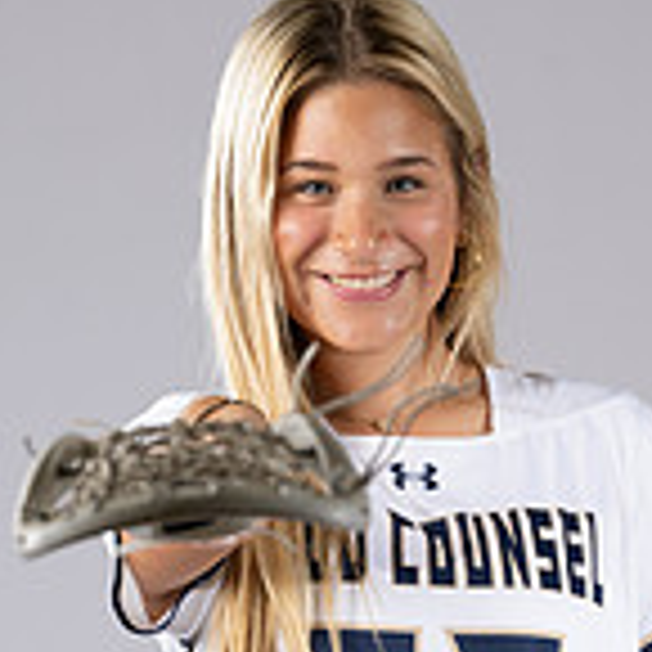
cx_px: 342
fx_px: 8694
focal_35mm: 408
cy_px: 778
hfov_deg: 4.3
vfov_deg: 4.3
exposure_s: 1/200
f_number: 6.3
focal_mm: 155
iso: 250
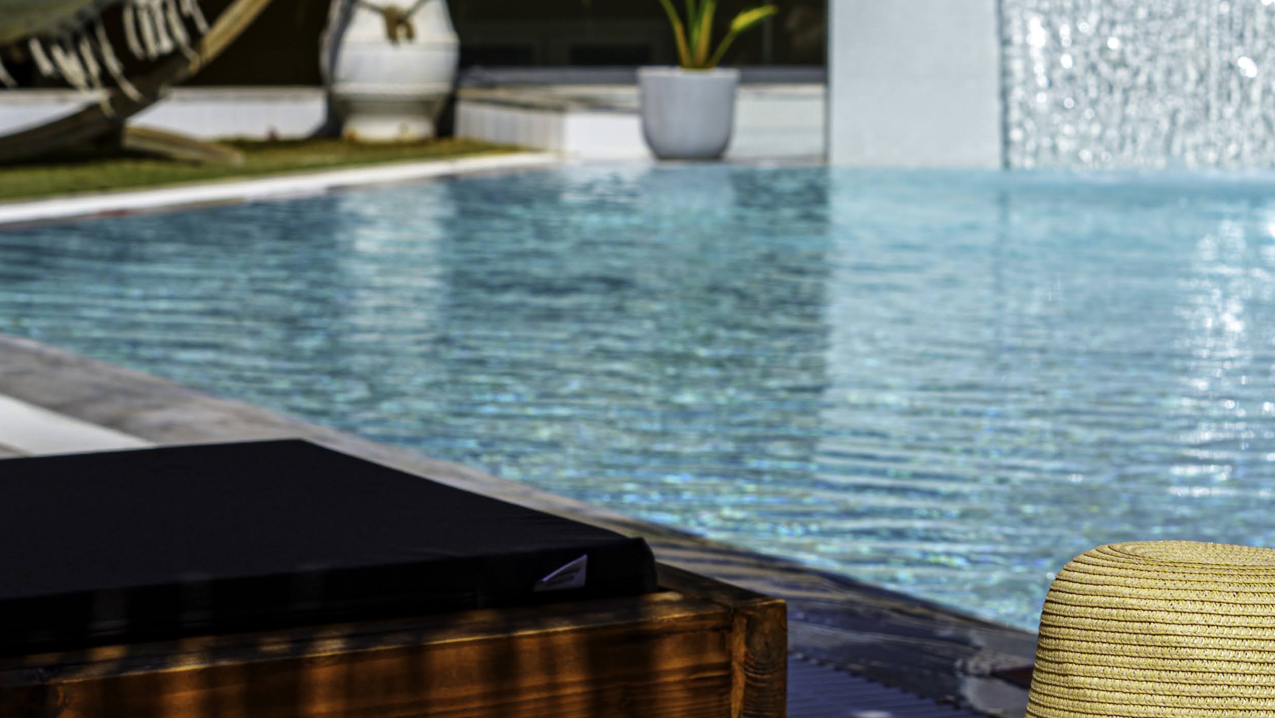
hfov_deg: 19.1
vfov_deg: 10.8
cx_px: 780
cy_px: 179
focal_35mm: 112
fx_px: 3787
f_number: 7.1
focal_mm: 50
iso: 125
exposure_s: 1/1250
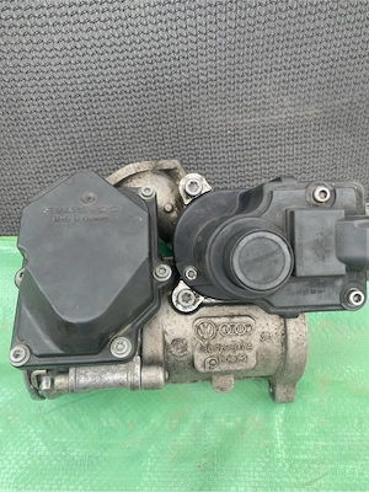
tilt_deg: -59.0
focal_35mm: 26
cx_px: 184
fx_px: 370
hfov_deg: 53.1
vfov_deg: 67.3
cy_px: 246
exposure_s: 1/122
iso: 40
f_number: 1.8
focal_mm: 4.25
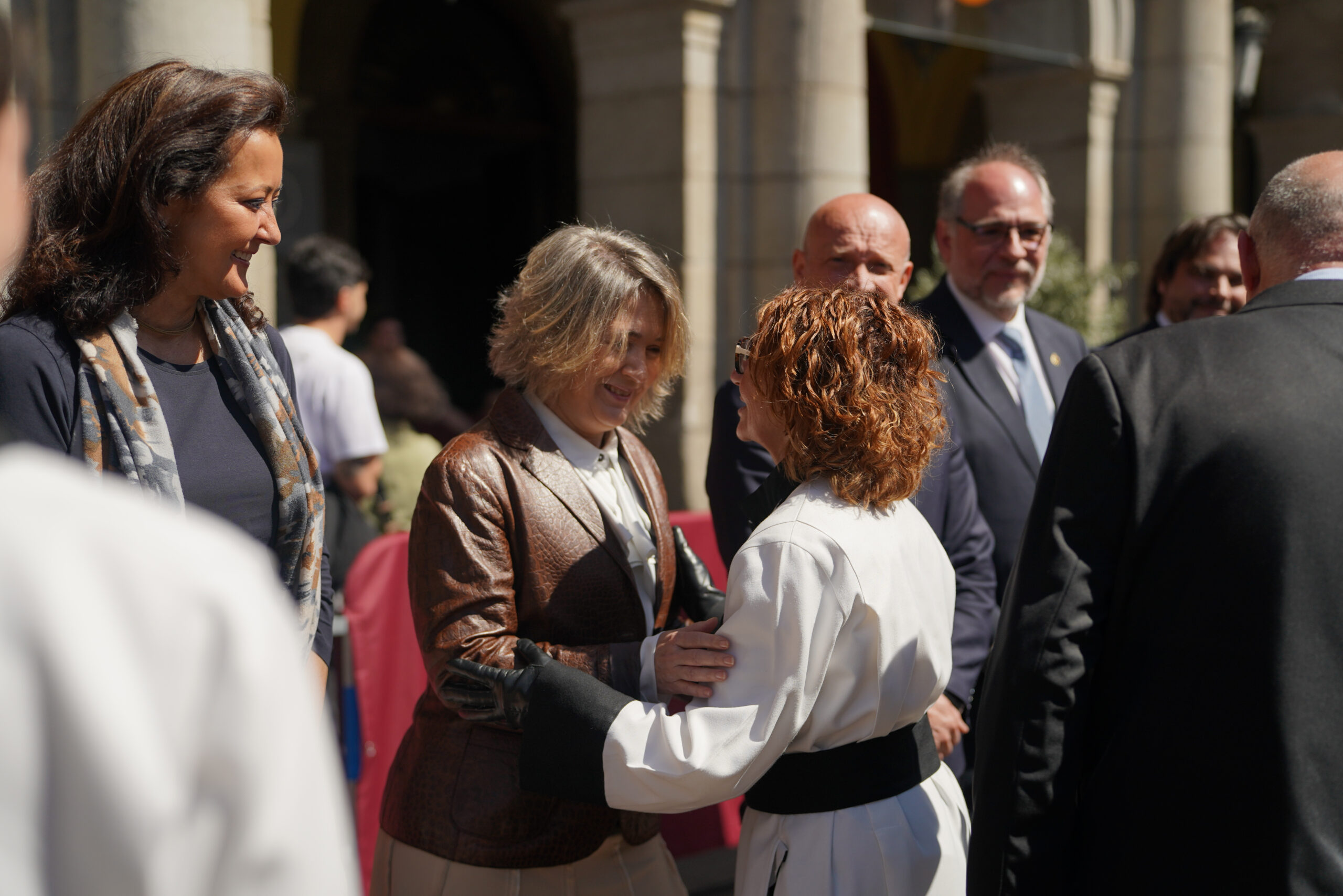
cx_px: 672
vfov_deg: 25.1
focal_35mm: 54
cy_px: 448
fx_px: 2014
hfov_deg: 36.9
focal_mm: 54
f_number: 2.2
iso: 200
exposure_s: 1/320
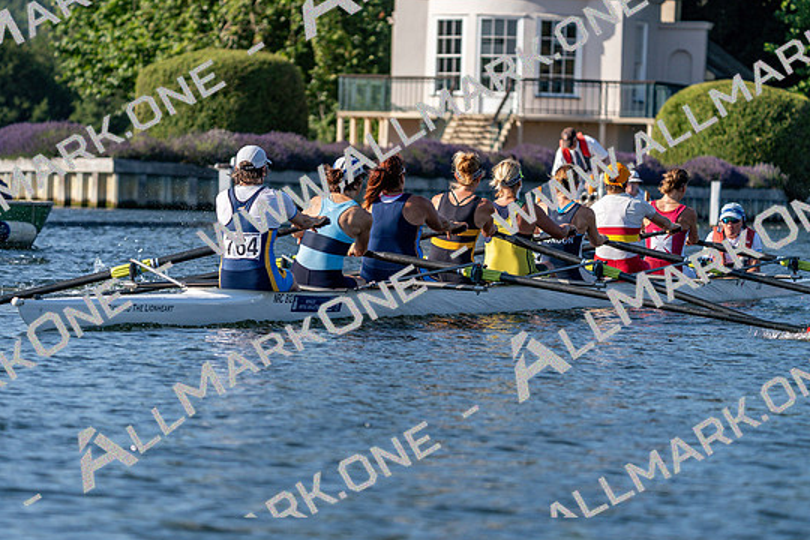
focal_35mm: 215
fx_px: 4837
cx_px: 382
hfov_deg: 9.6
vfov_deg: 6.4
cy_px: 260
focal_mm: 200
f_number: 5.6
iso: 250
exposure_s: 1/1600
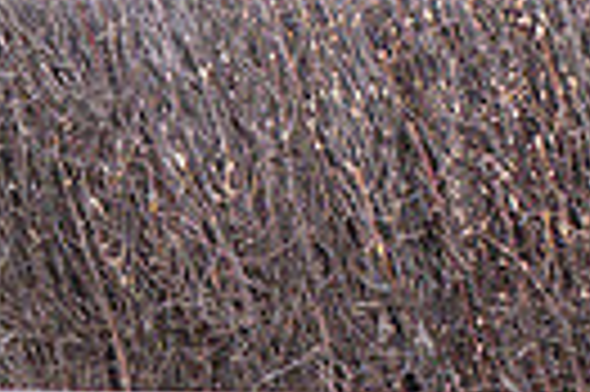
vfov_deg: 1.0
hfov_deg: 1.5
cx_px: 980
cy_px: -267
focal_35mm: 1364
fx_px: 22326
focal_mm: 130
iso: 800
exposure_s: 1/2000
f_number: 4
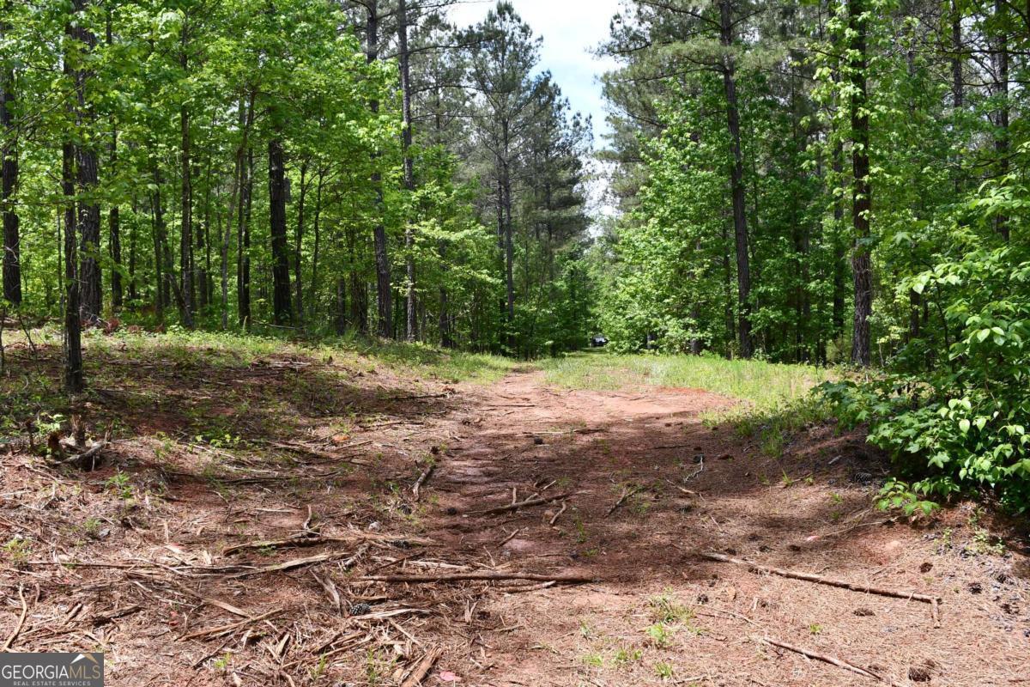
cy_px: 344
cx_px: 515
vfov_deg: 36.9
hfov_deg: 53.1
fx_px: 1030
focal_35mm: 36
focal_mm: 18
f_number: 7.1
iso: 200
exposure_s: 1/250
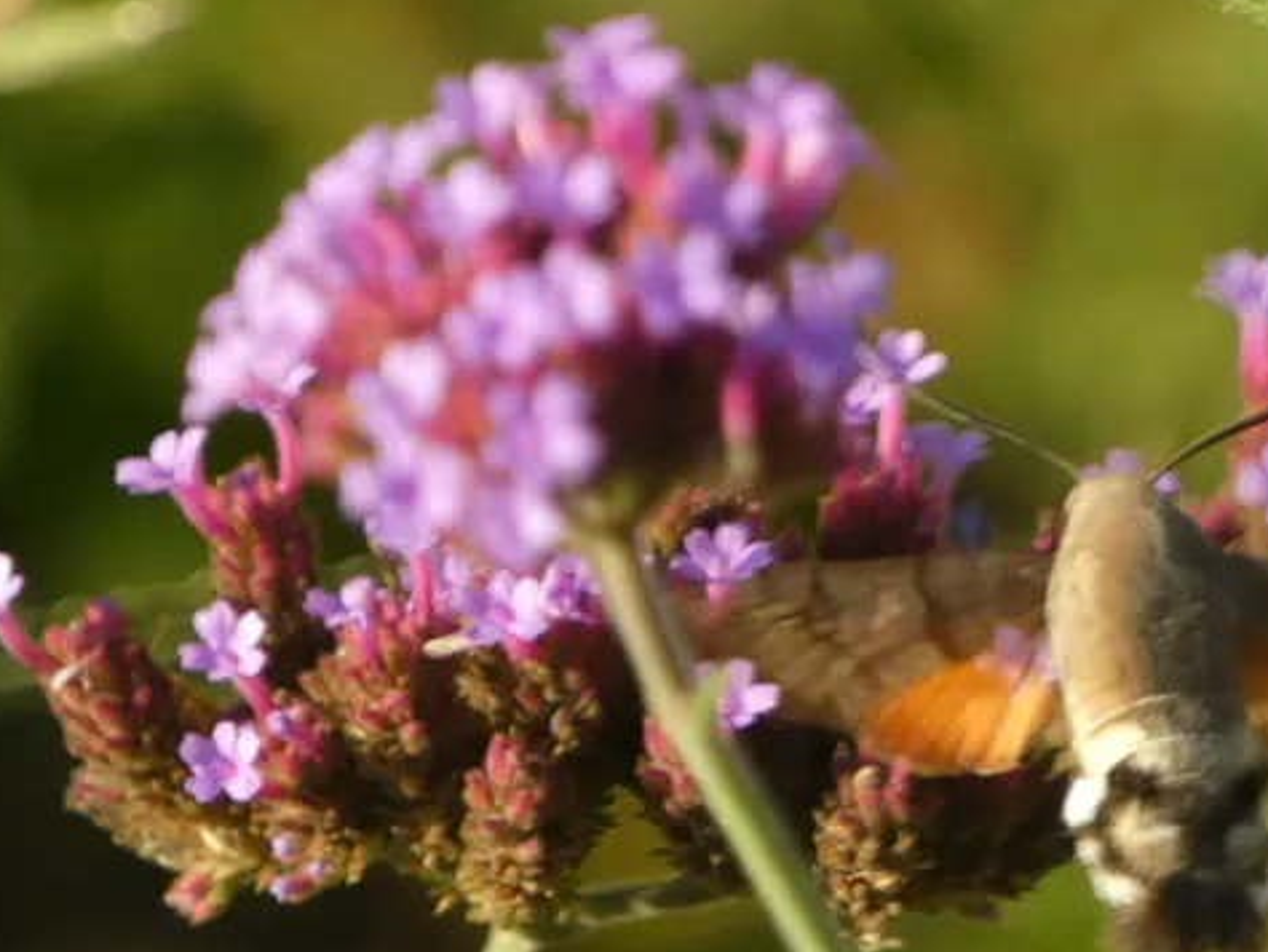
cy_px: 548
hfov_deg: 2.0
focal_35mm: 968
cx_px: 752
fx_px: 35476
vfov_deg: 1.5
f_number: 5.6
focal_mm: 128.4
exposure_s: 1/100
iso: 200
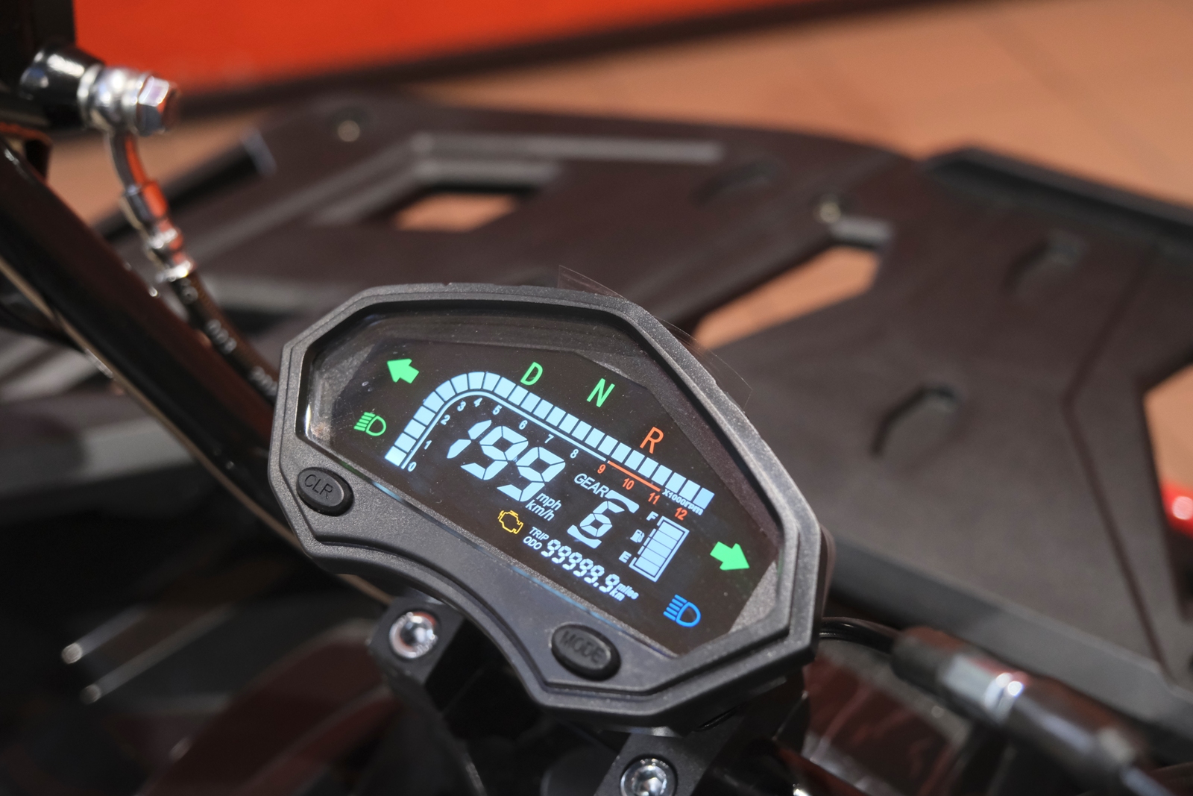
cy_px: 398
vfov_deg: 29.2
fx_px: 1524
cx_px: 596
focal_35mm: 46
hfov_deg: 42.7
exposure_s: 1/200
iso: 3200
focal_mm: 30.8
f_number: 4
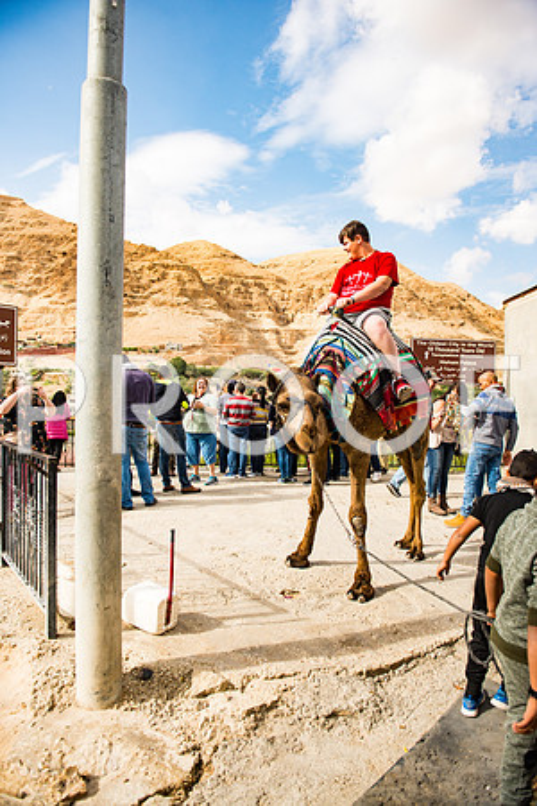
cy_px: 403
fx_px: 537
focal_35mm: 24
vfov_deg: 73.7
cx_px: 268
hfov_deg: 53.1
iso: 200
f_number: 2.8
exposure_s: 1/3200
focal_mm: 24
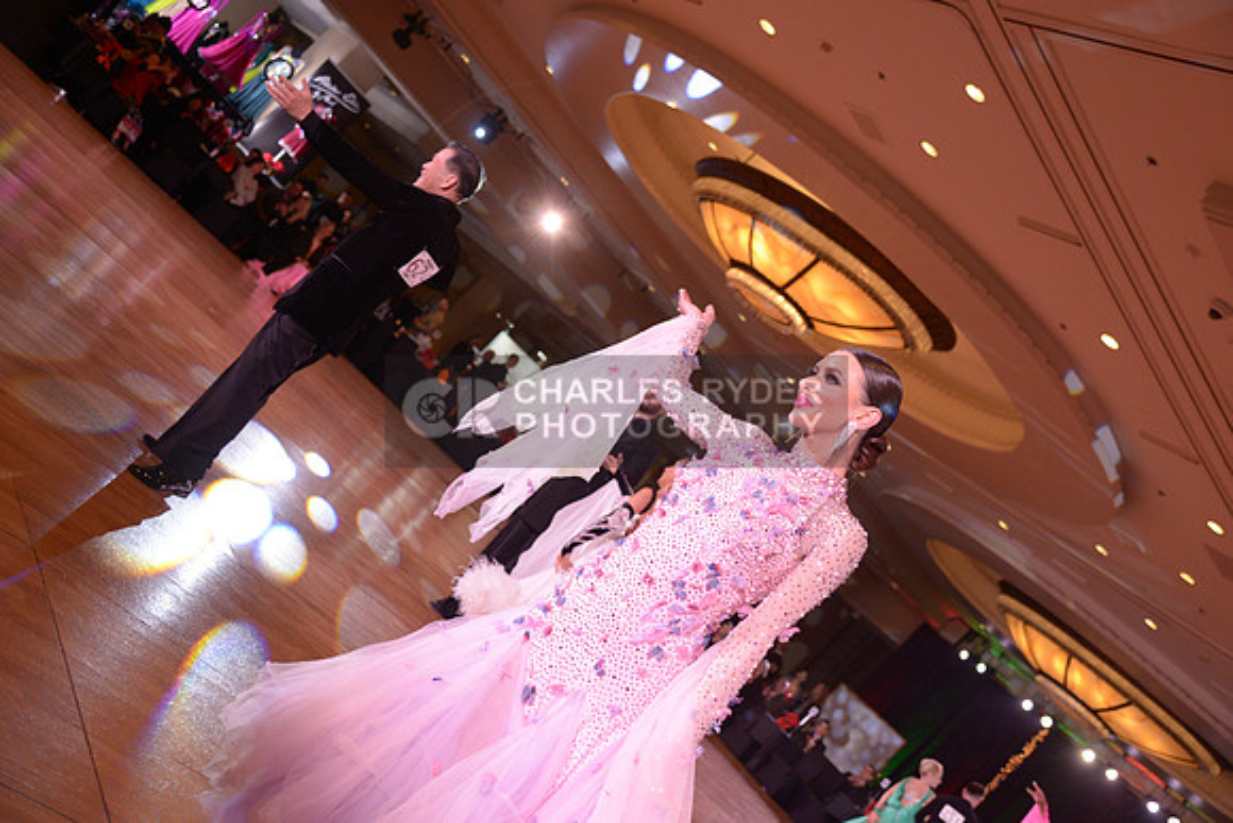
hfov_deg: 44.5
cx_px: 616
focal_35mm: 44
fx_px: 1507
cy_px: 412
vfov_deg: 30.5
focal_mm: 44
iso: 1250
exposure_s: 1/200
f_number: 4
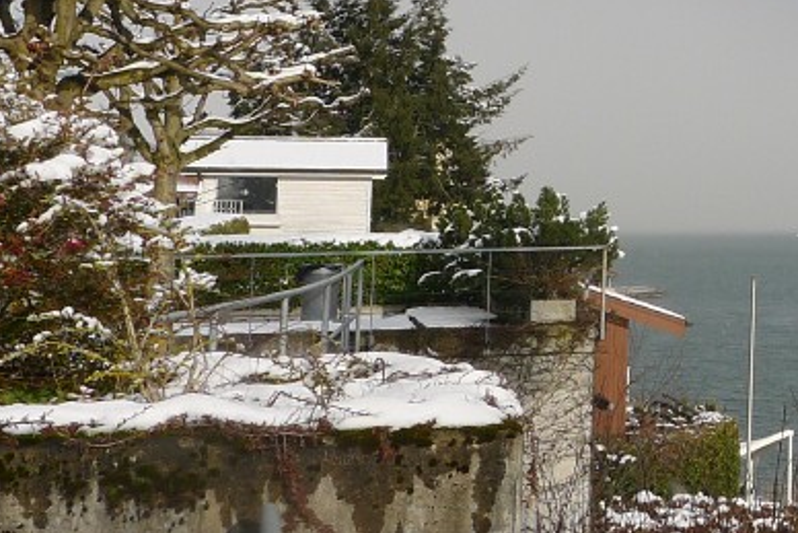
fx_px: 2195
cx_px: 1145
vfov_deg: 13.5
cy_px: -88
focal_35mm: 99
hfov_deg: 18.6
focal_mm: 6.8
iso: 80
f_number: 4.5
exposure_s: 1/1000
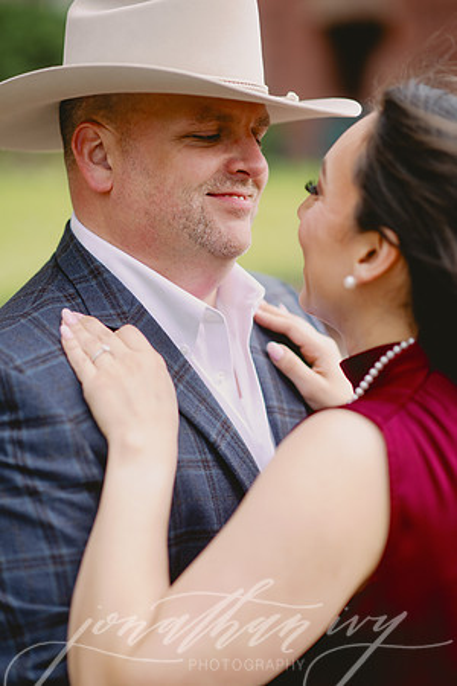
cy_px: 343
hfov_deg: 16.1
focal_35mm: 85
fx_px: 1618
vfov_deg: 23.9
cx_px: 228
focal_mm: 85
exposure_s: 1/1250
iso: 320
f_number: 2
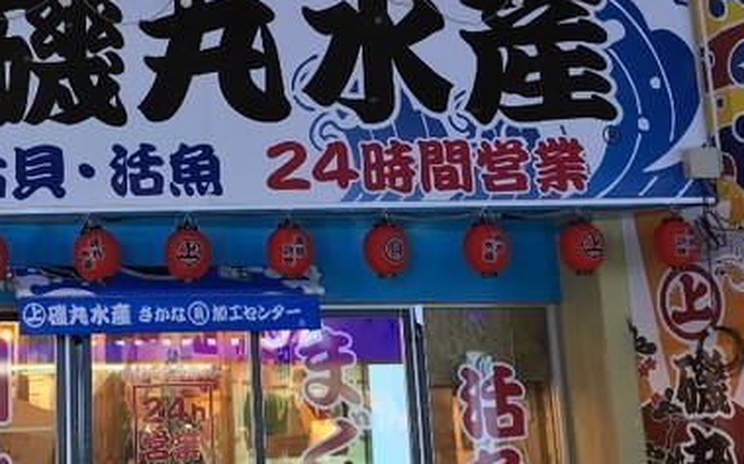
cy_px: -22
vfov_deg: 15.9
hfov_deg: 25.5
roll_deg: +2.2
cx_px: 168
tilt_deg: +16.9
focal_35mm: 80
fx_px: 1621
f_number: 1.8
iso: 64
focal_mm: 3.99
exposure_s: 1/33
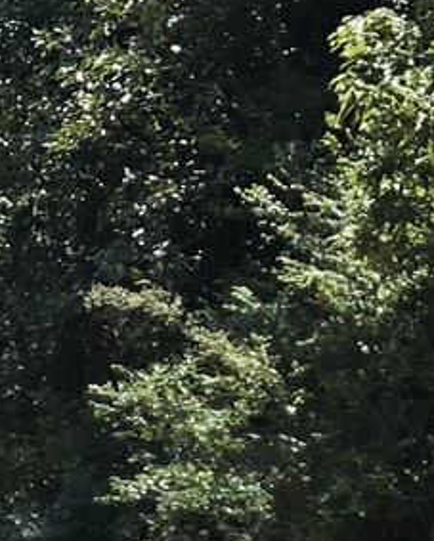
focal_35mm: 193
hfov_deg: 8.0
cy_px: 1164
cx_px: 363
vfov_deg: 9.2
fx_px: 3094
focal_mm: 4
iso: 20
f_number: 1.8
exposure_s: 1/1066
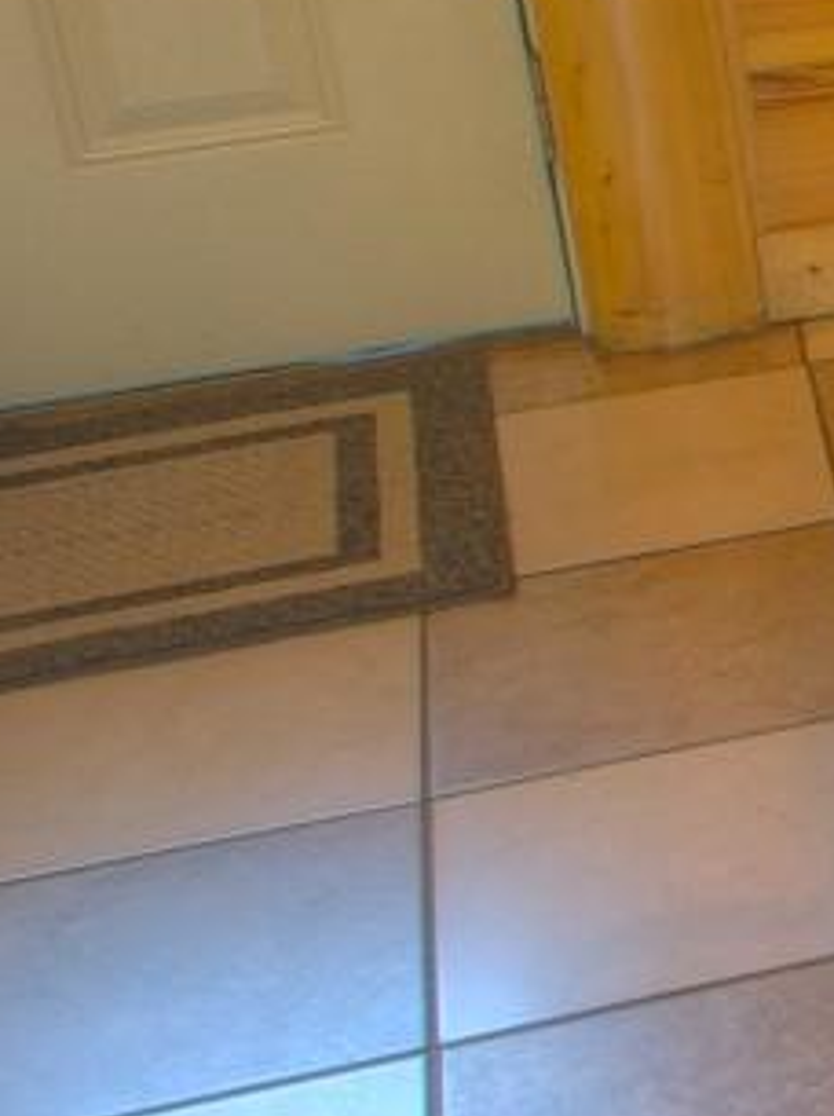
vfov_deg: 17.9
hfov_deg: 10.9
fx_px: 3509
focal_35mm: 109
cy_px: 214
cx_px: 2162
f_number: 8
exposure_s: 1/6
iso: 200
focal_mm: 18
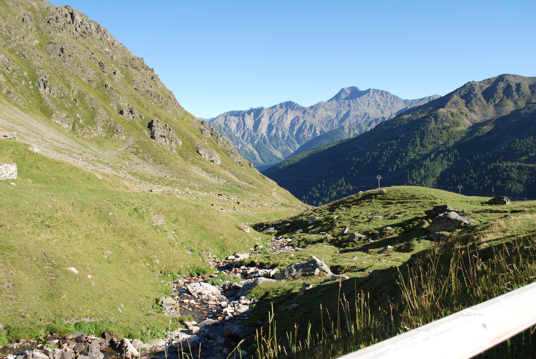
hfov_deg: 57.2
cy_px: 180
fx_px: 492
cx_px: 268
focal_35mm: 33
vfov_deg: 40.1
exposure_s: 1/160
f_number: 6.3
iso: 100
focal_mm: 22
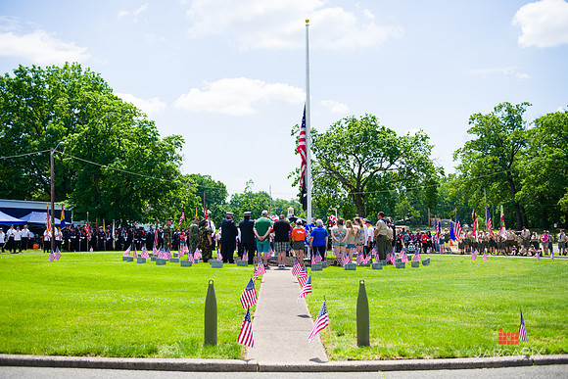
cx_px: 284
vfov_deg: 35.1
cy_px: 190
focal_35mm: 38
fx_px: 600
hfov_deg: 50.7
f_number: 4
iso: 200
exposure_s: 1/2000
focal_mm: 38
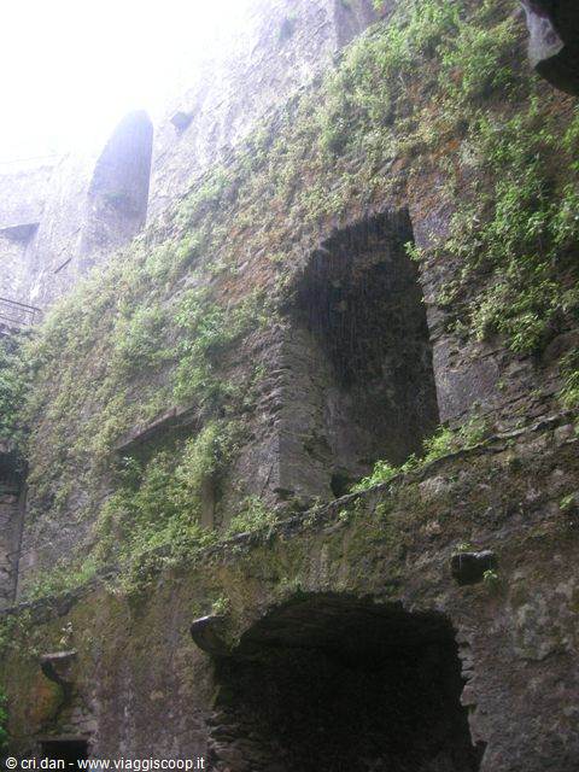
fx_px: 803
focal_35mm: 36
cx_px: 290
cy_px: 386
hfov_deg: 39.7
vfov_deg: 51.4
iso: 189
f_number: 2.7
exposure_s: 1/49.6
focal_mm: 7.5
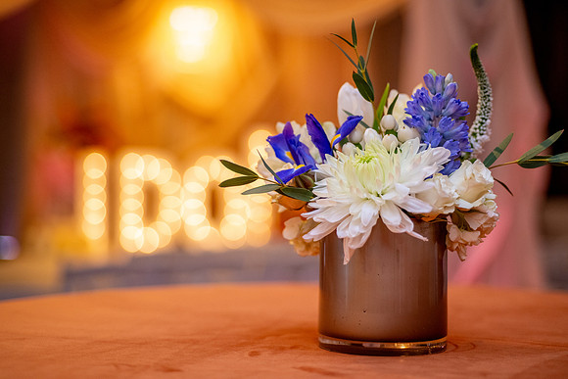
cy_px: 190
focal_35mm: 61
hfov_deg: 33.0
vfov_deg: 22.3
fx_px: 959
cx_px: 284
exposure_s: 1/200
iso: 1000
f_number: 3.2
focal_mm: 60
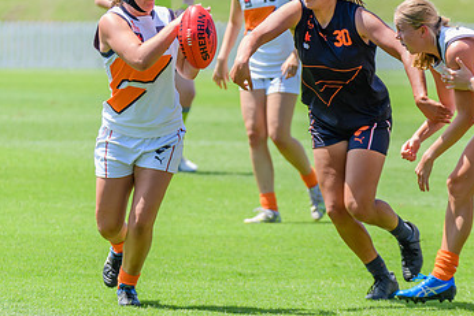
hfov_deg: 4.0
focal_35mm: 518
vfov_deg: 2.7
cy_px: 152
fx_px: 6823
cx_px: 302
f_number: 5.6
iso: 1000
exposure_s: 1/1600
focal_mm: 260
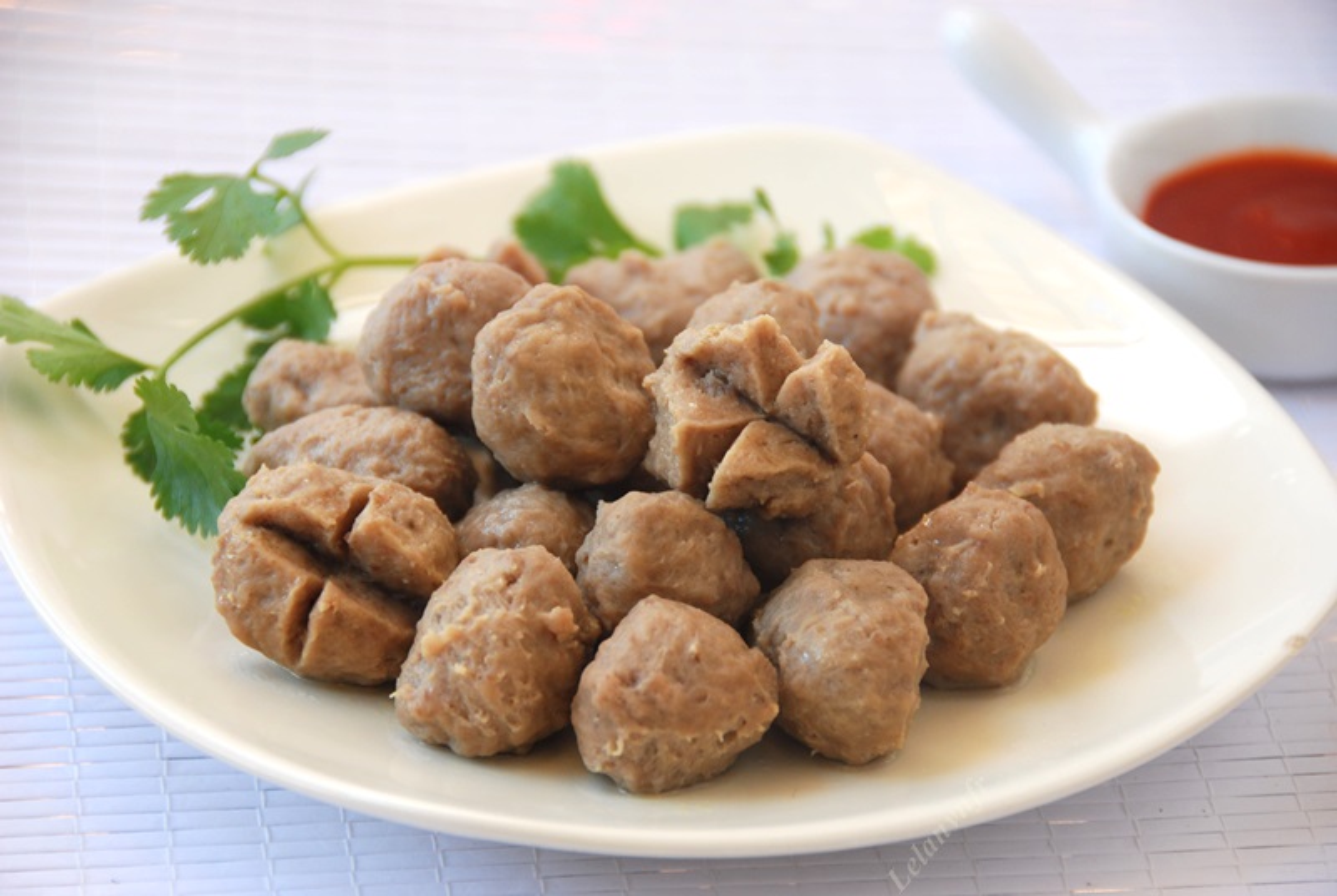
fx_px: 6695
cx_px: 668
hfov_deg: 11.4
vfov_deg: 7.7
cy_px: 448
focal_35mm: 180
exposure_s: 1/125
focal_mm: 120
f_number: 5.6
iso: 250
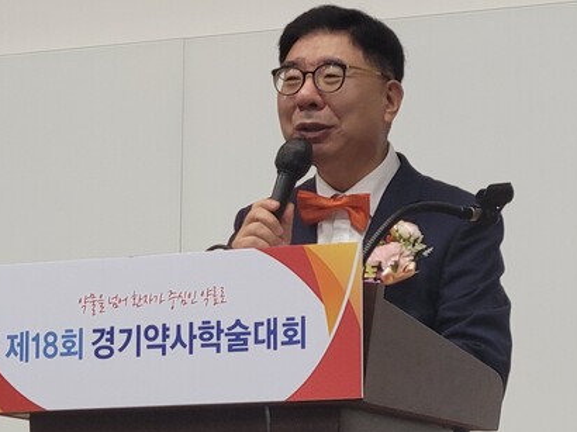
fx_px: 683
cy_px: 204
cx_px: 297
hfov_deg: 45.8
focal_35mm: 41
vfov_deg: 35.1
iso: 160
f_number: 2
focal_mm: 5.9
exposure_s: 1/60
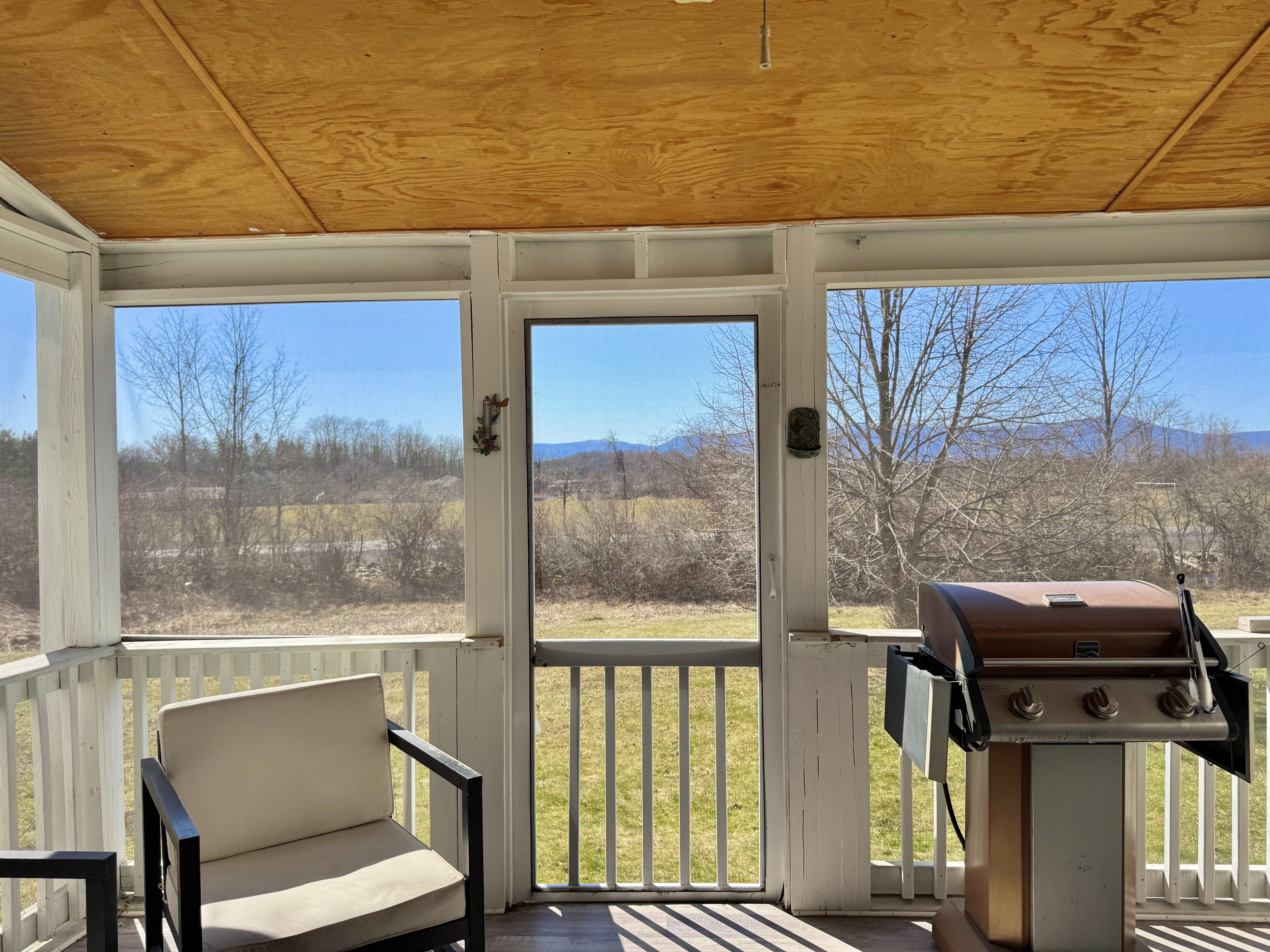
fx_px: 881
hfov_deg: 71.6
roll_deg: +0.4
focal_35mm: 24
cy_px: 476
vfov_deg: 56.8
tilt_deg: -1.6
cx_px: 635
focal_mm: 6.76
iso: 80
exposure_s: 1/1721
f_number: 1.78
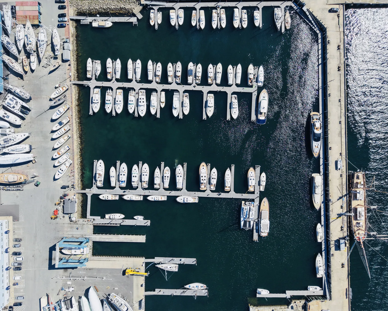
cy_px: 154
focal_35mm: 26
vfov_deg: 54.9
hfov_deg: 66.0
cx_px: 180
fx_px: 299
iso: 310
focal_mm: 8.67
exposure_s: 1/6400
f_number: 1.8
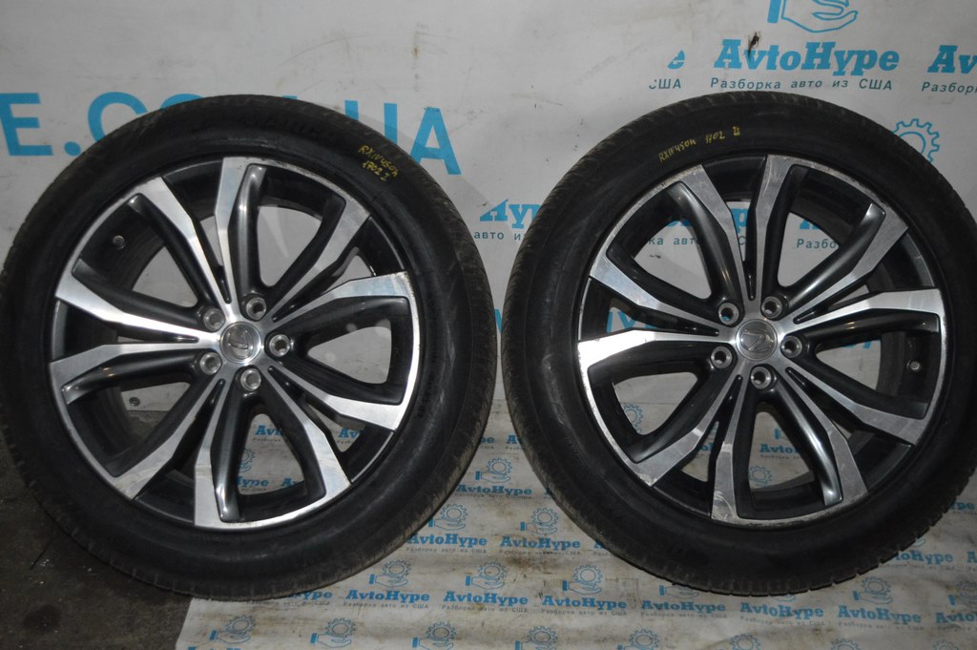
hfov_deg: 45.0
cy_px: 325
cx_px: 488
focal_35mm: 44
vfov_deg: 30.8
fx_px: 1180
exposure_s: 1/60
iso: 3200
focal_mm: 29
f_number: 4.2
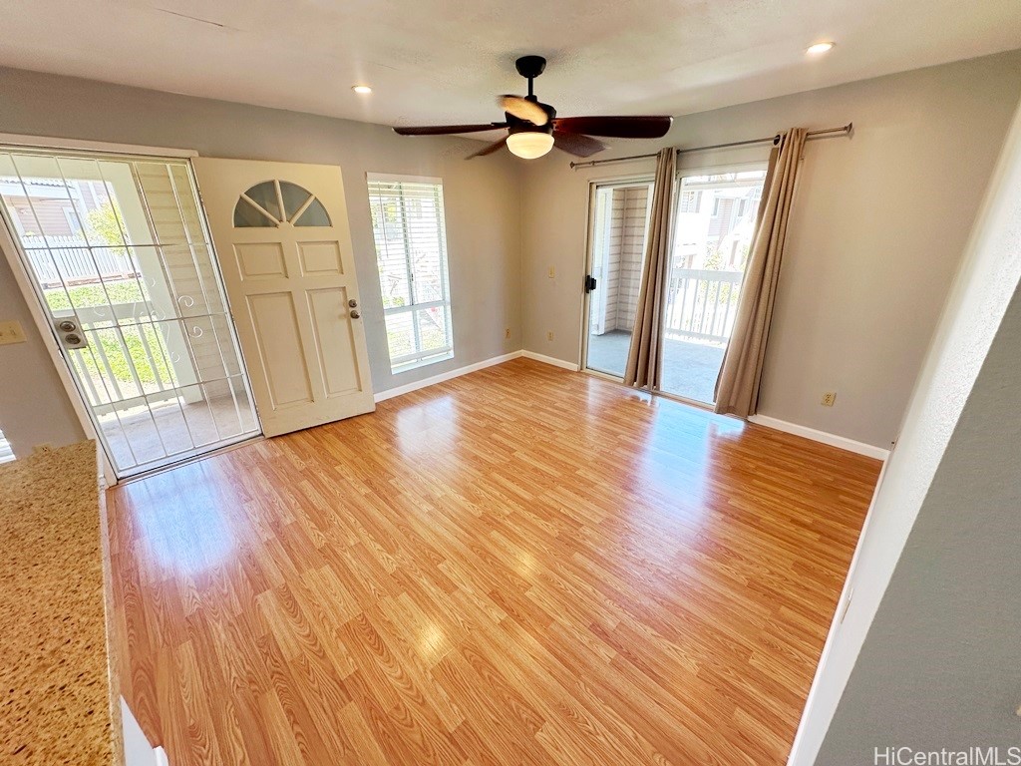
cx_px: 510
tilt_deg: -21.8
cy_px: 383
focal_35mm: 14
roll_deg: +0.8
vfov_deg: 85.7
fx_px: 413
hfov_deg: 102.1
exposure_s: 1/120
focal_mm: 2.22
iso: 80
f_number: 2.2
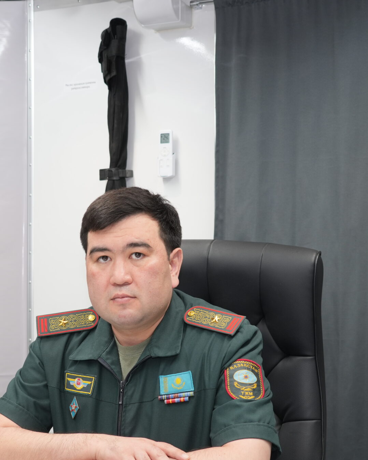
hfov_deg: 23.1
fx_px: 898
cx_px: 142
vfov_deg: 28.6
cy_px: 290
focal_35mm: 66
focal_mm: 37
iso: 320
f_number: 4.5
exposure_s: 1/60
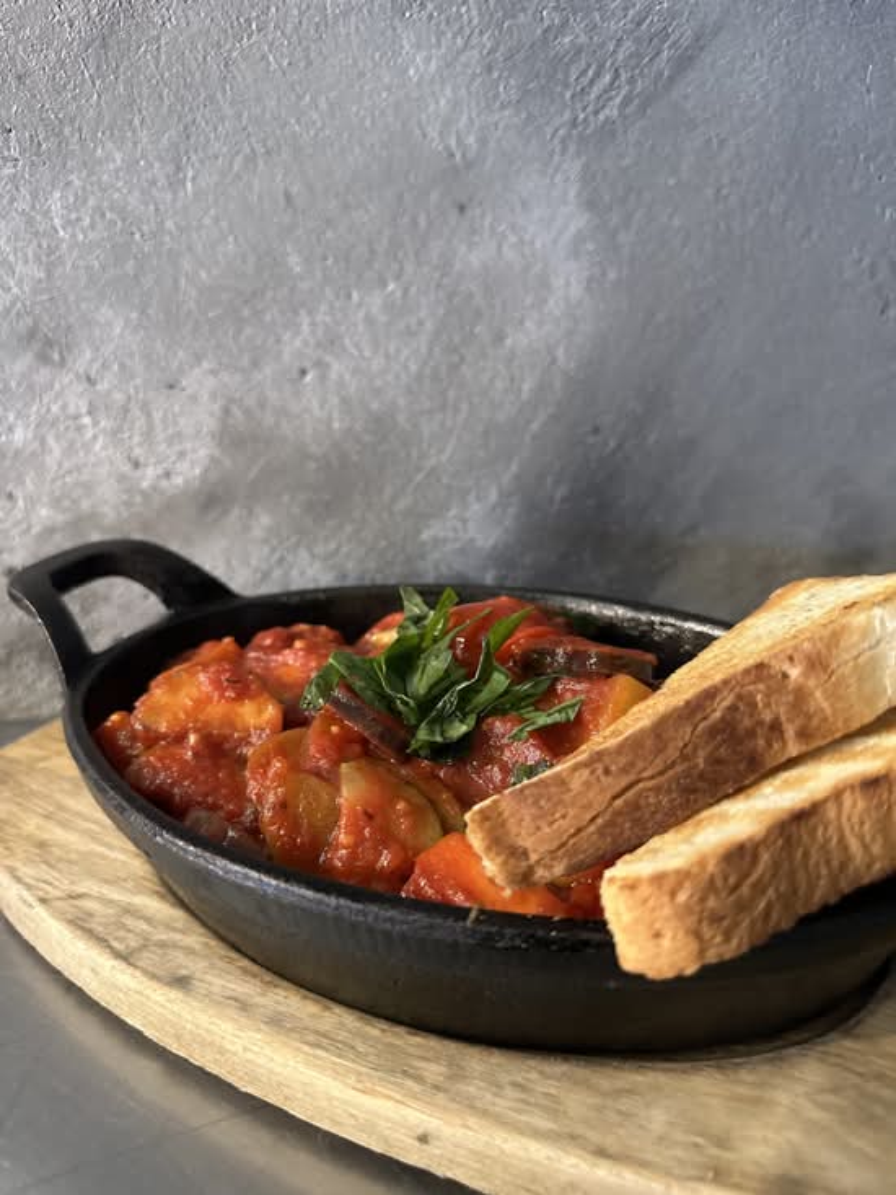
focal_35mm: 24
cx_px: 448
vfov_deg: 71.6
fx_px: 828
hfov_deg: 56.8
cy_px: 598
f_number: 1.78
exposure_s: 1/60
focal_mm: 6.86
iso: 800
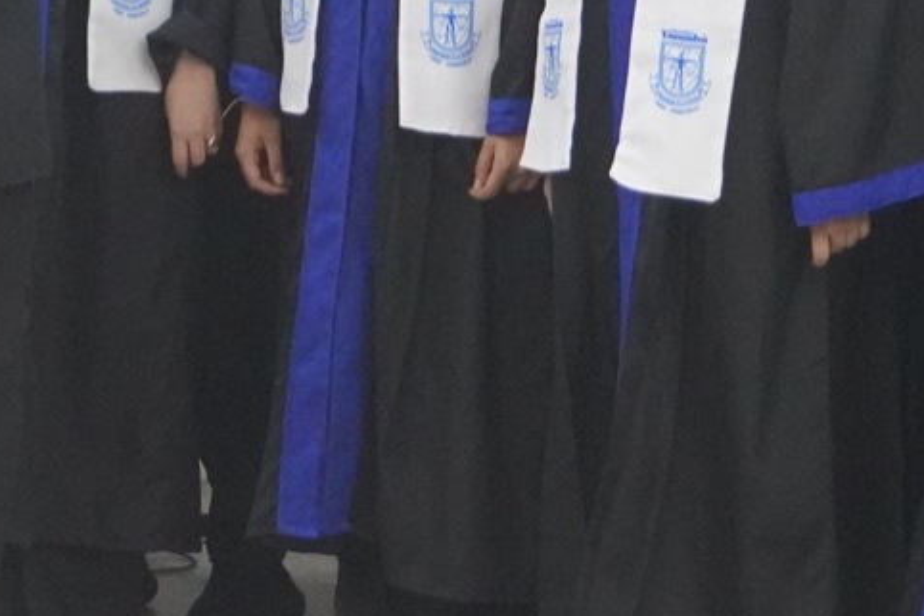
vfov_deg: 6.9
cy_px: -40
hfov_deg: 10.3
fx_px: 5106
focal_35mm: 199
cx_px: 127
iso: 6400
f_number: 5.6
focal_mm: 40
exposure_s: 1/125
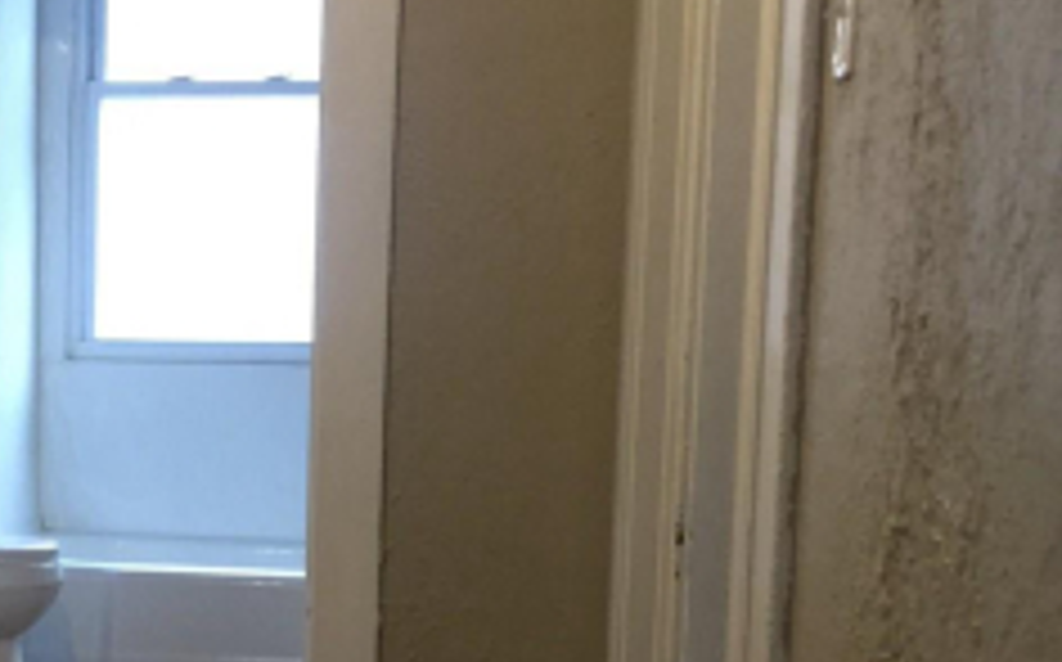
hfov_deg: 22.9
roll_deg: -0.3
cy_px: 628
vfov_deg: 14.8
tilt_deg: -6.9
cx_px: 4
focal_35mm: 87
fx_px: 2516
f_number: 2.2
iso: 125
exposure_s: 1/15
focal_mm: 4.15
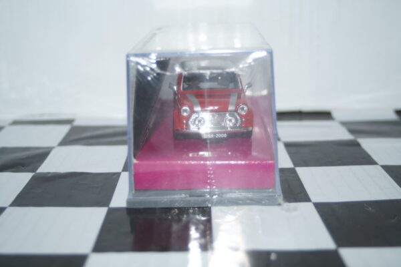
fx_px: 585
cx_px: 200
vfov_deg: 25.8
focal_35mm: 52
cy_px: 134
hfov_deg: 37.9
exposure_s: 1/160
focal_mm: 35
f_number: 4
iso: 125
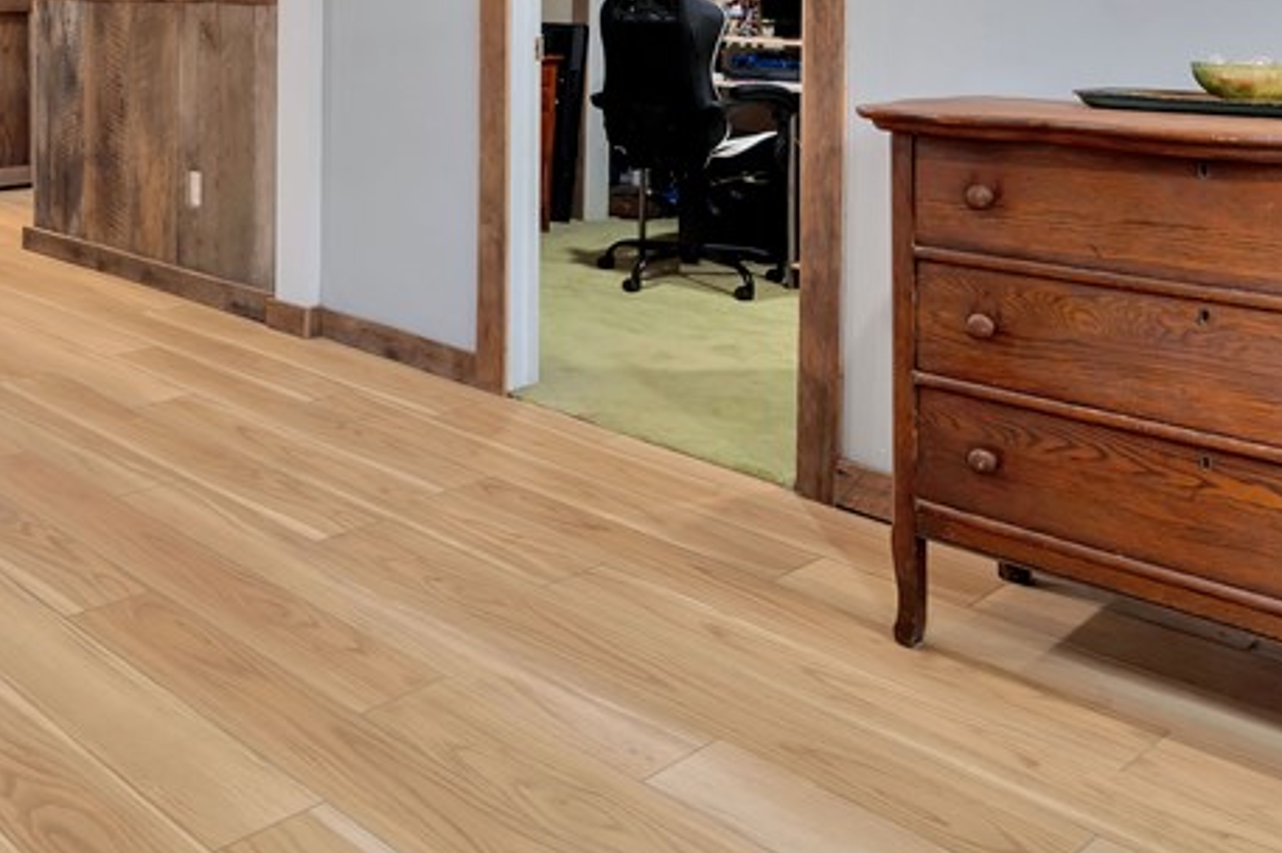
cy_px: 4
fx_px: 1352
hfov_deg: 46.6
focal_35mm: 38
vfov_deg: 32.3
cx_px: 171
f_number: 7.1
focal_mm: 16
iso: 100
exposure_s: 1/4
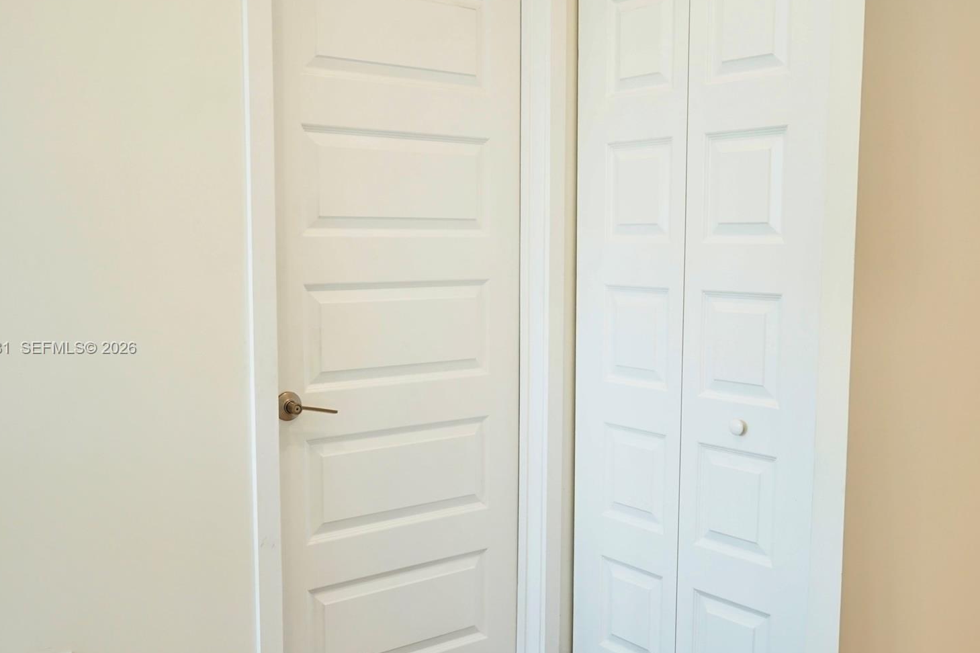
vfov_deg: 38.8
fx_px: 925
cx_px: 464
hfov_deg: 55.8
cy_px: 349
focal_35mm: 34
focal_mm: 21
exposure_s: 1/60
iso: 640
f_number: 4
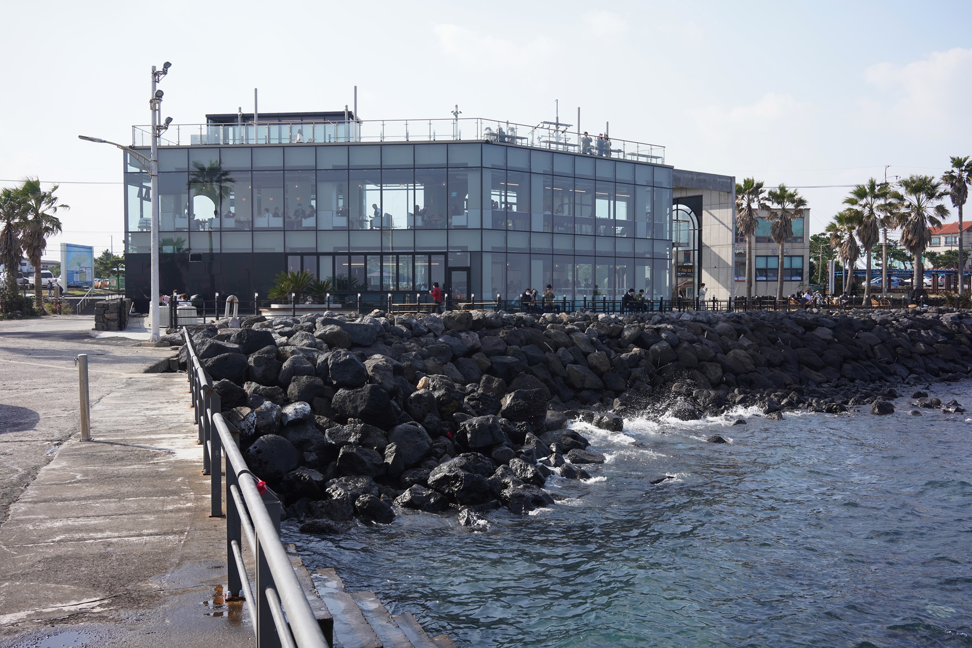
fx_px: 945
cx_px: 486
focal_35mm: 35
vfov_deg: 37.9
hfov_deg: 54.4
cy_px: 324
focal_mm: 35
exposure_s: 1/100
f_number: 9
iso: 100
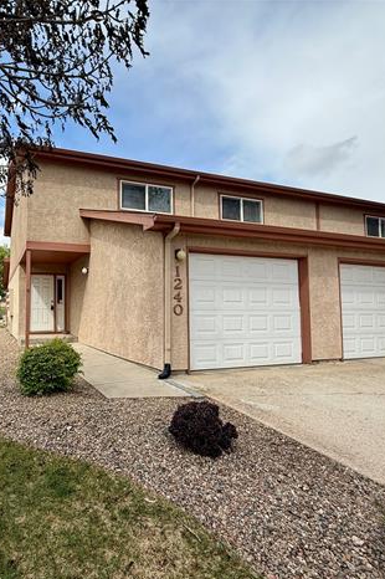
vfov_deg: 84.0
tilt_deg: +4.6
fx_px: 321
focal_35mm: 20
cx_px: 104
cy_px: 296
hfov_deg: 59.1
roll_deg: +0.8
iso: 50
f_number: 2.2
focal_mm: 2.22
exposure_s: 1/1189
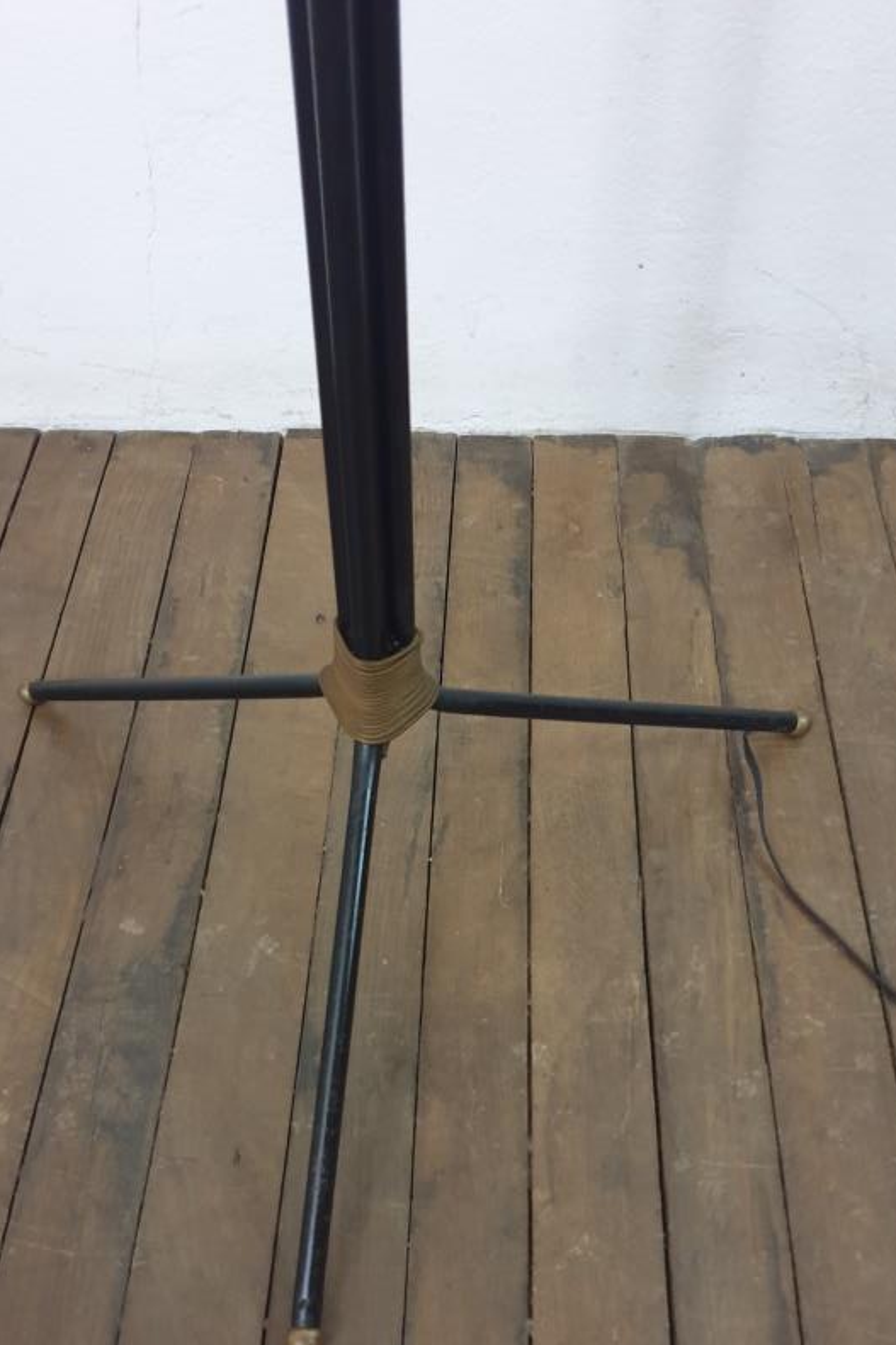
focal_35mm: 35
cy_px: 855
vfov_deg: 53.7
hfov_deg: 37.7
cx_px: 377
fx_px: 1307
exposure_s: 1/17
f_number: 1.5
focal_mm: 4.3
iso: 250
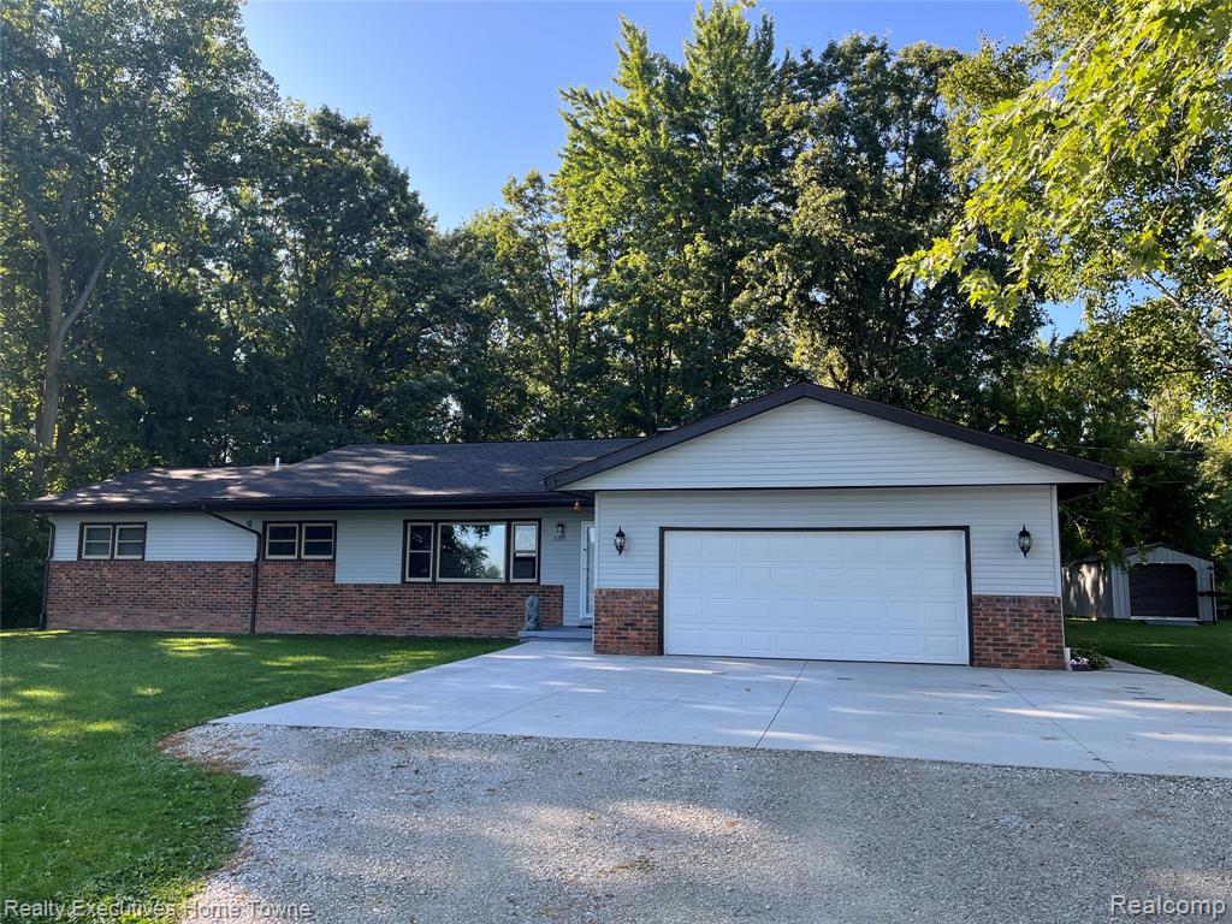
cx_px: 616
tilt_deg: +7.4
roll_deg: -0.8
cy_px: 462
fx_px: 925
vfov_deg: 53.1
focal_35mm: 26
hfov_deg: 67.3
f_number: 1.6
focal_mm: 5.1
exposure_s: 1/520
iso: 50
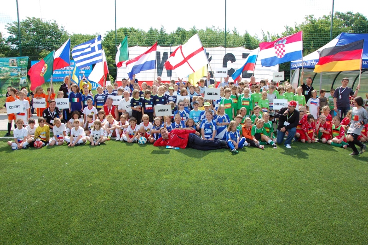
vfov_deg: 47.9
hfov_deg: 67.4
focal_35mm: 27
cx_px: 184
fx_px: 276
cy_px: 122
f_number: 8
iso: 200
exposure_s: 1/250
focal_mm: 18
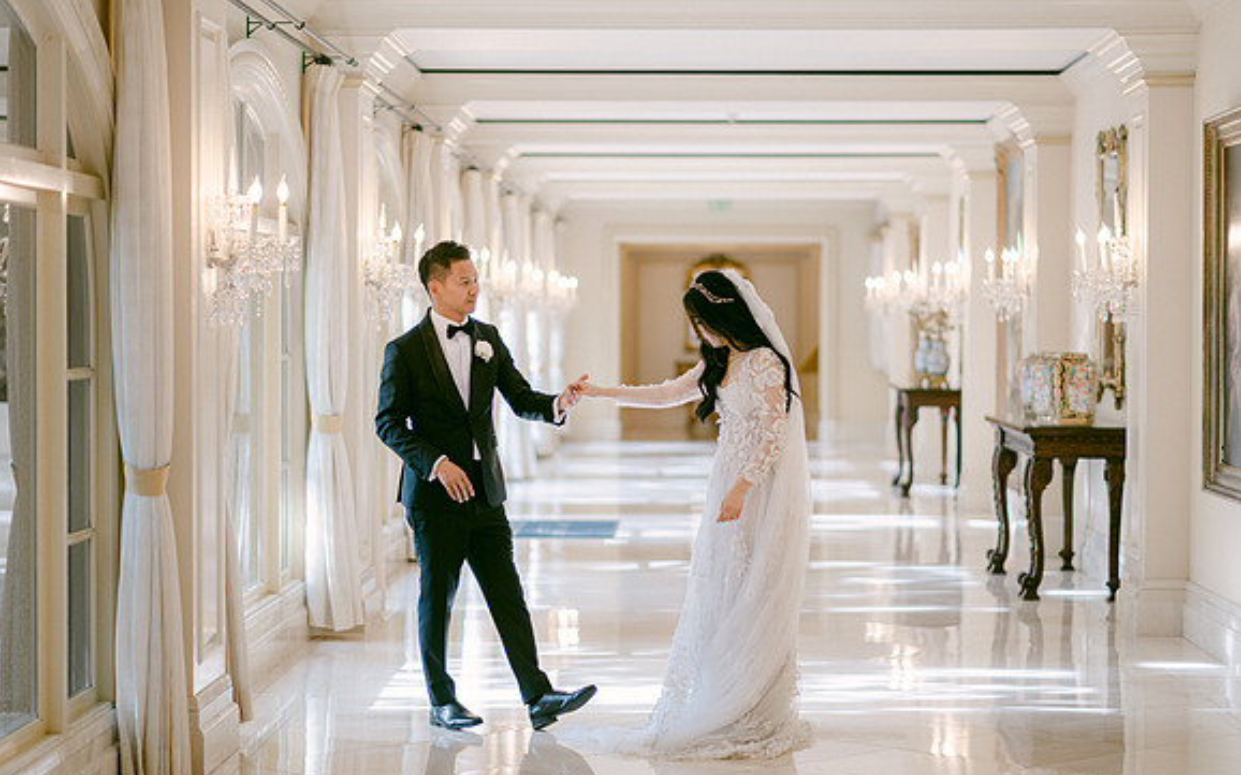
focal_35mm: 87
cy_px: 394
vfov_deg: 15.0
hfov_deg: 23.8
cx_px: 620
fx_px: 2942
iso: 100
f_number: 1.8
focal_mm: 85
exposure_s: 1/160
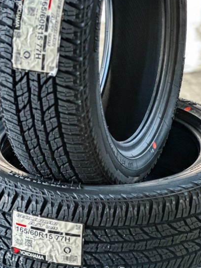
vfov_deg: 16.1
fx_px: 944
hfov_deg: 12.2
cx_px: 102
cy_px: 77
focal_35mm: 122
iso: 400
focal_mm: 9
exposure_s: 1/35
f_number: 2.8
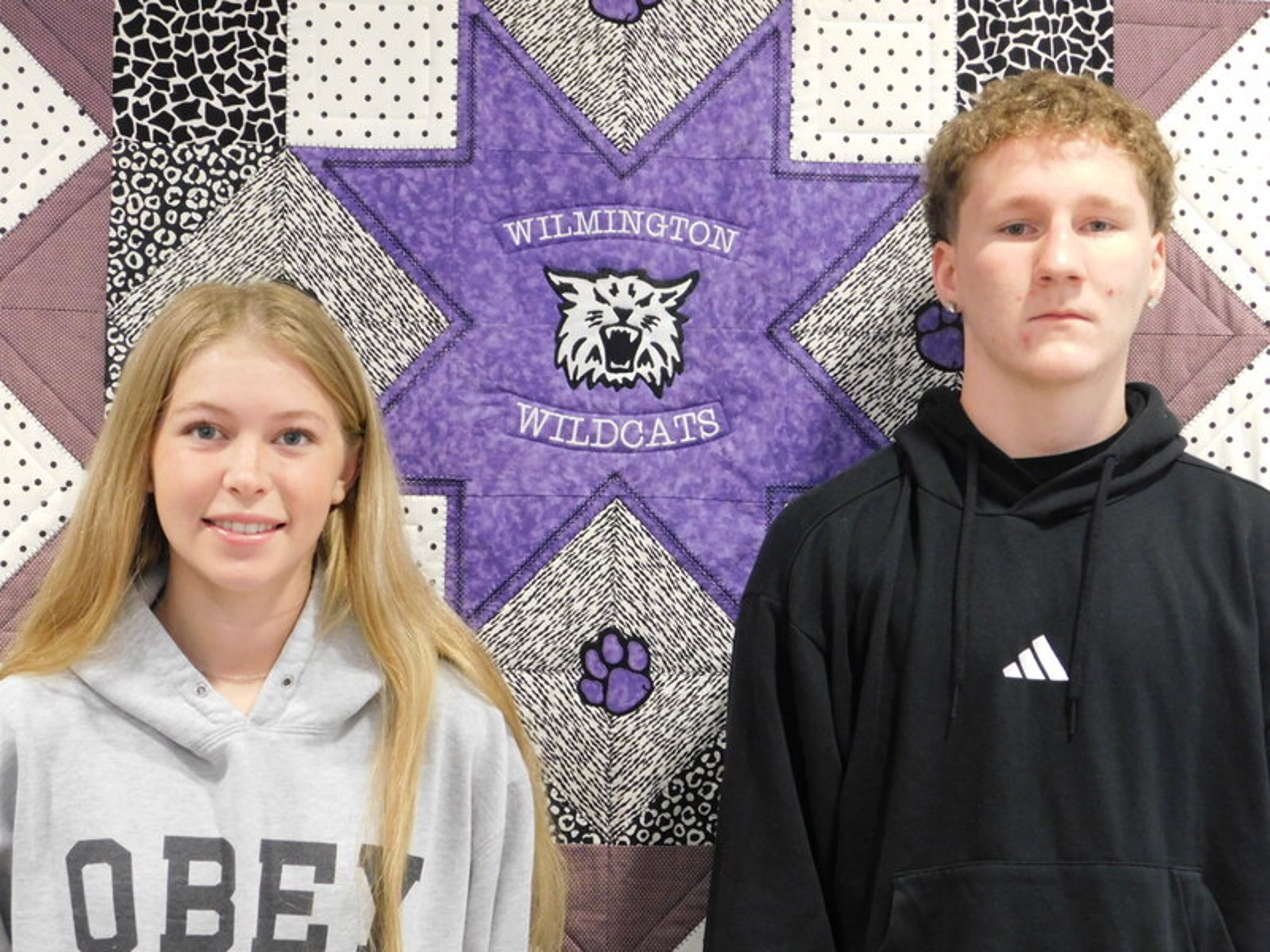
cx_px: 635
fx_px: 2421
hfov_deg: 29.4
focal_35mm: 66
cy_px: 476
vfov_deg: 22.3
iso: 450
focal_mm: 11.7
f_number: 4.2
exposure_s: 1/8
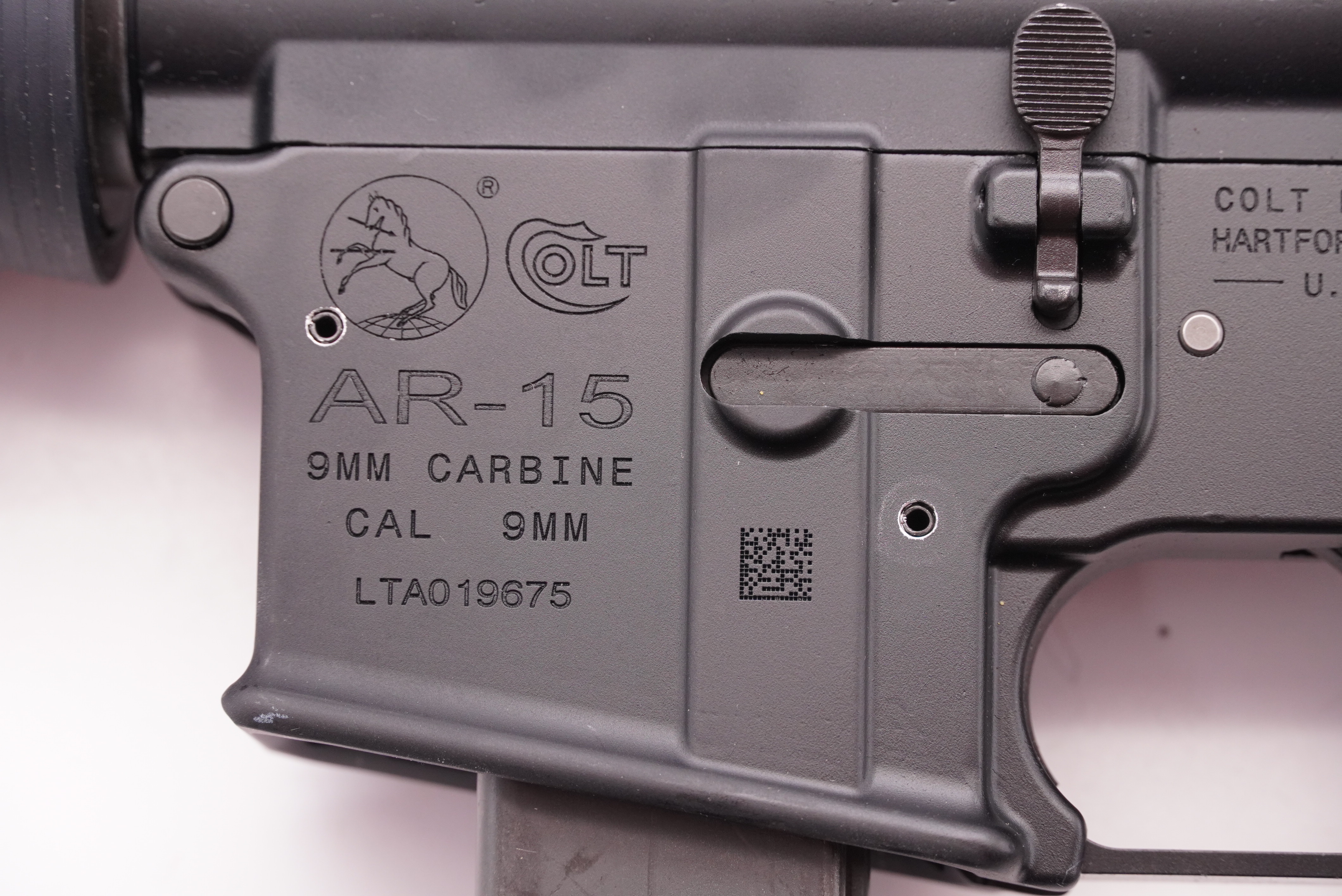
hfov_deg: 16.3
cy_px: 448
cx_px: 671
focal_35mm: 126
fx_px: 4699
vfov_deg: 10.9
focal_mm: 84
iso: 1000
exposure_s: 1/125
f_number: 5.6
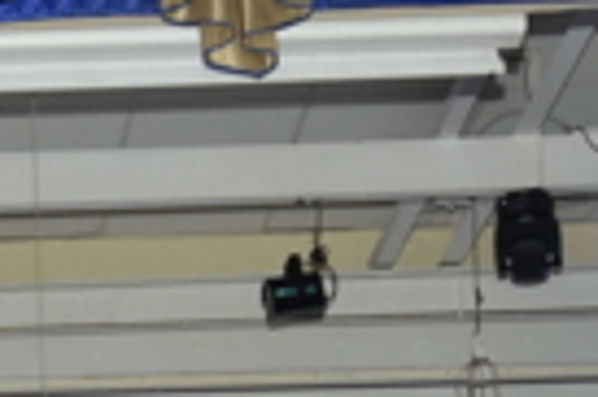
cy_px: 742
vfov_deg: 6.8
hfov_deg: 10.0
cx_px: -380
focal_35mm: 197
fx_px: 3268
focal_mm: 24
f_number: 2.8
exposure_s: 1/250
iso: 640
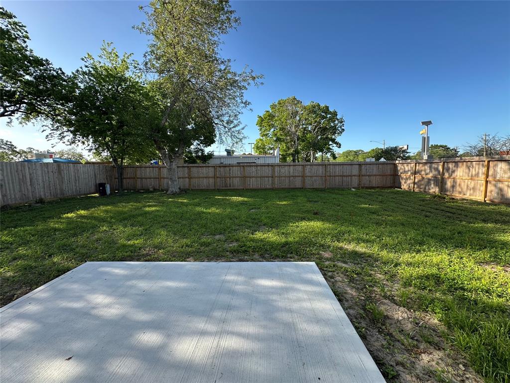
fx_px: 206
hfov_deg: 102.1
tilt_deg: -5.5
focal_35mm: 14
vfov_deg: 85.7
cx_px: 255
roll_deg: +0.6
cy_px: 192
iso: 40
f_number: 2.2
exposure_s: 1/358
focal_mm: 2.22
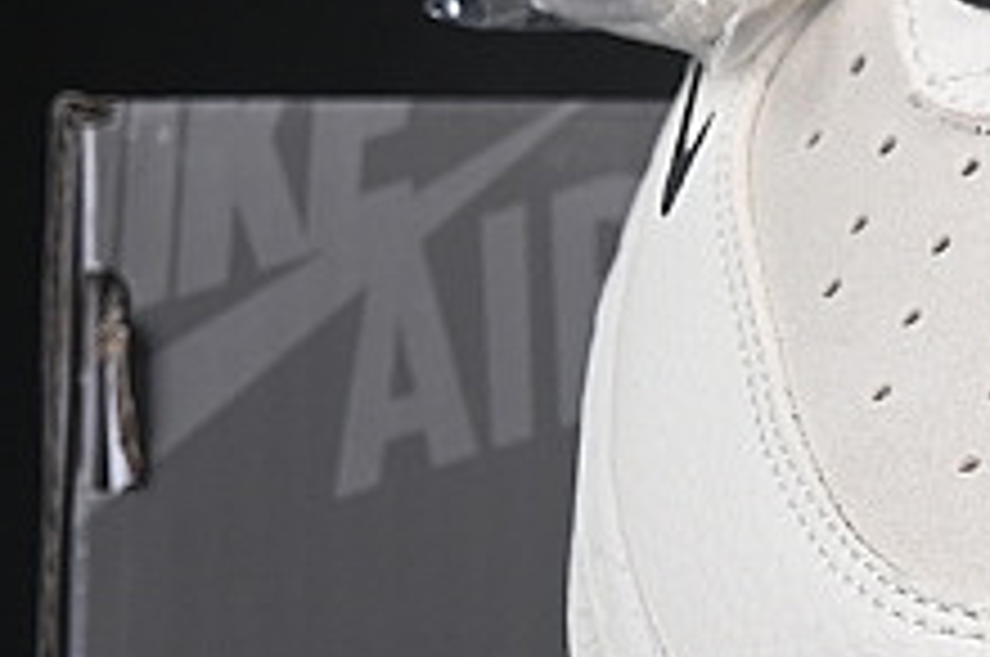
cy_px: 135
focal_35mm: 369
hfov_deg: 5.5
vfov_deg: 3.7
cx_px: 1728
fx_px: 10133
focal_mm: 50
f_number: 8
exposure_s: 1/80
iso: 160
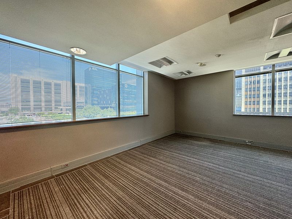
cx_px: 146
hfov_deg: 102.1
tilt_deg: -1.3
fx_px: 118
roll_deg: +0.4
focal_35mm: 14
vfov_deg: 85.7
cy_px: 110
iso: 125
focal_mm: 2.22
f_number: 2.2
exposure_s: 1/100
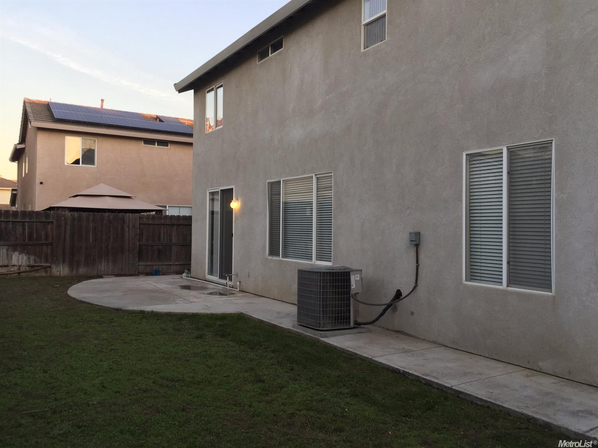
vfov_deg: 48.2
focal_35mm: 29
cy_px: 224
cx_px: 299
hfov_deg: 61.7
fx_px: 501
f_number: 2.2
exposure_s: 1/60
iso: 32
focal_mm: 4.15
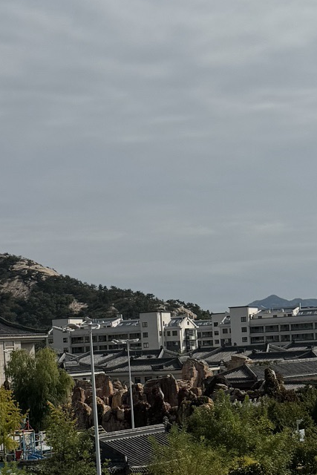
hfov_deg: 17.4
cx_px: 232
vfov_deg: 25.7
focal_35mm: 78
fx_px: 1030
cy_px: 360
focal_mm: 6.76
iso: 80
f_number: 1.78
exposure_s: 1/15152
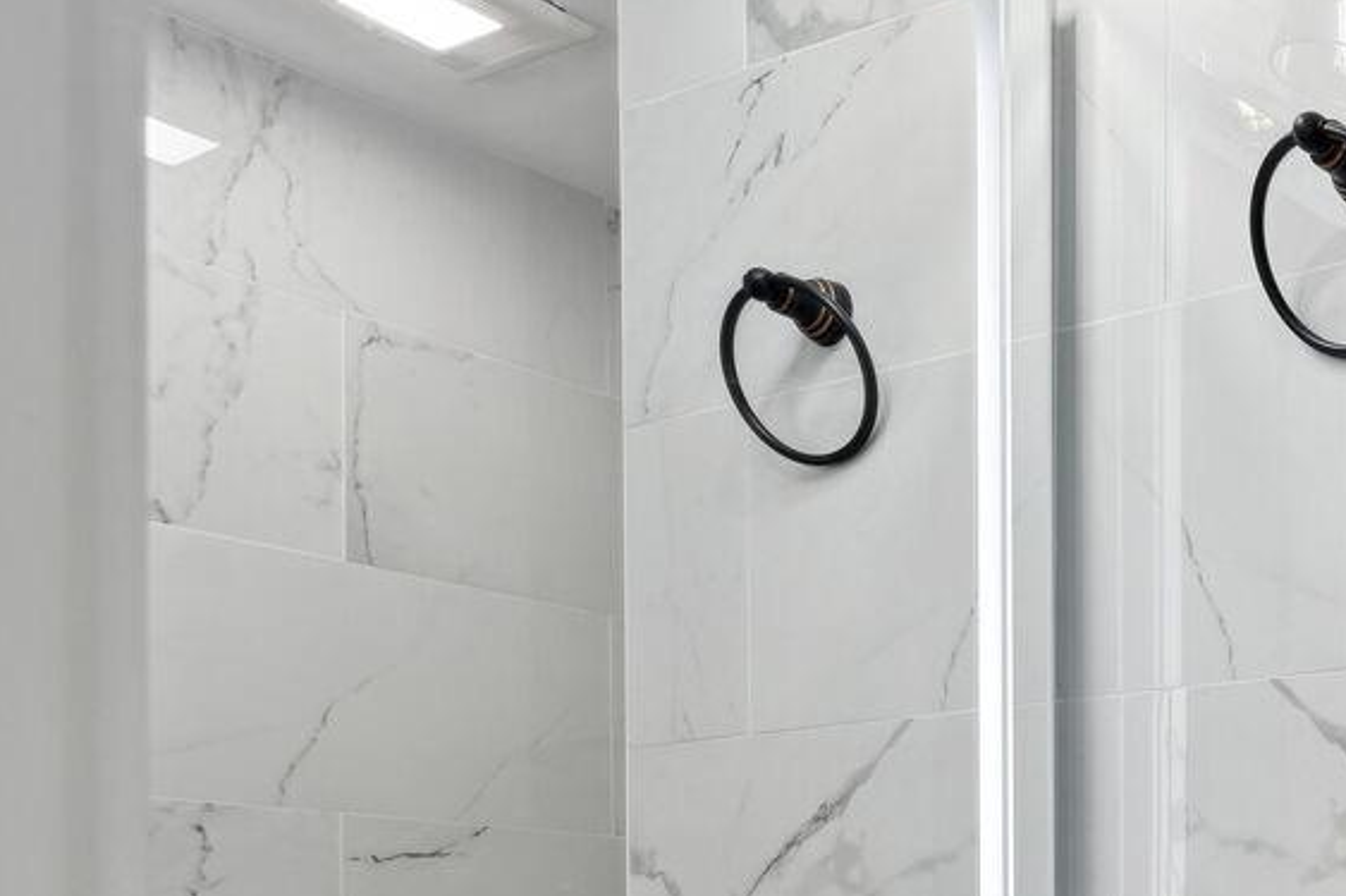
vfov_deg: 28.1
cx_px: 1812
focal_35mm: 43
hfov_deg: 32.3
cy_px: 1008
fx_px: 1607
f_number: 8
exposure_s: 1/20
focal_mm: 14
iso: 200
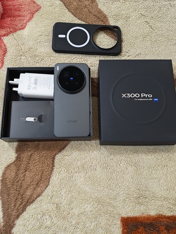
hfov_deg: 46.8
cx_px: 88
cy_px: 117
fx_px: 203
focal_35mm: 30
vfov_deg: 60.0
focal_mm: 5.4
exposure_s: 1/30
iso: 800
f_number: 1.6
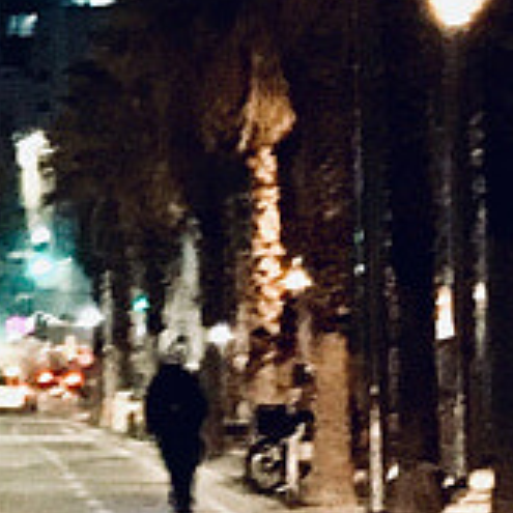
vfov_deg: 7.1
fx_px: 4158
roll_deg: +0.6
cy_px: 127
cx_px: -653
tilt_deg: +3.4
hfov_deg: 6.7
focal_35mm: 248
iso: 500
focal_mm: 4.15
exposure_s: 1/17
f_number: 2.2
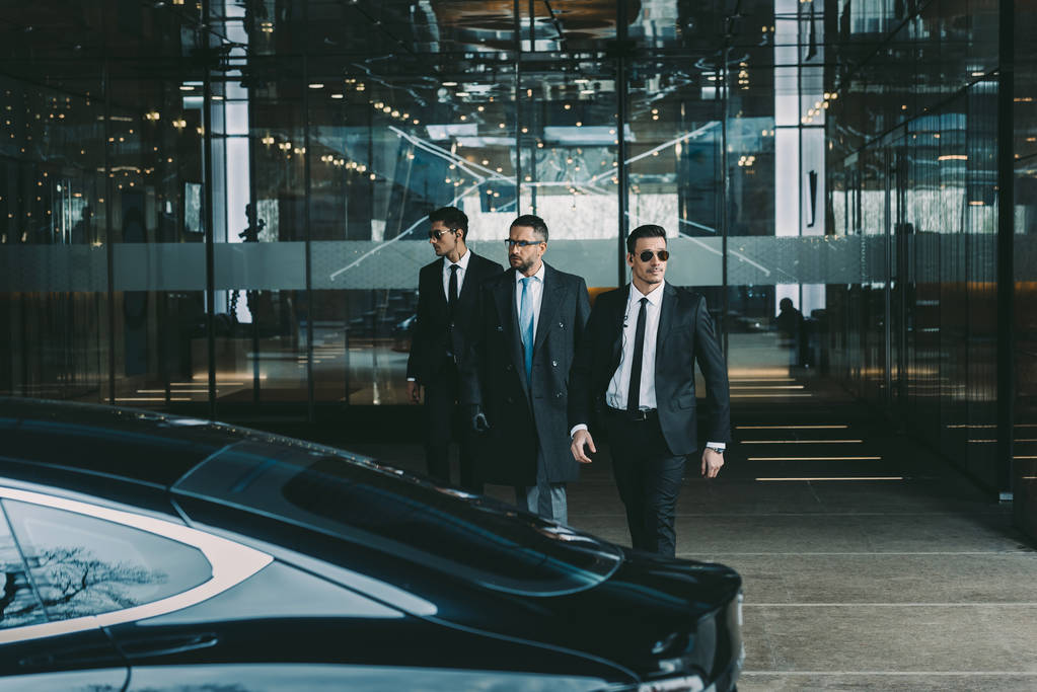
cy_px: 346
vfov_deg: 19.5
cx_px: 518
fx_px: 2017
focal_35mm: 70
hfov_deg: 28.8
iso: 500
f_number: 4
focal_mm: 70
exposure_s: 1/160
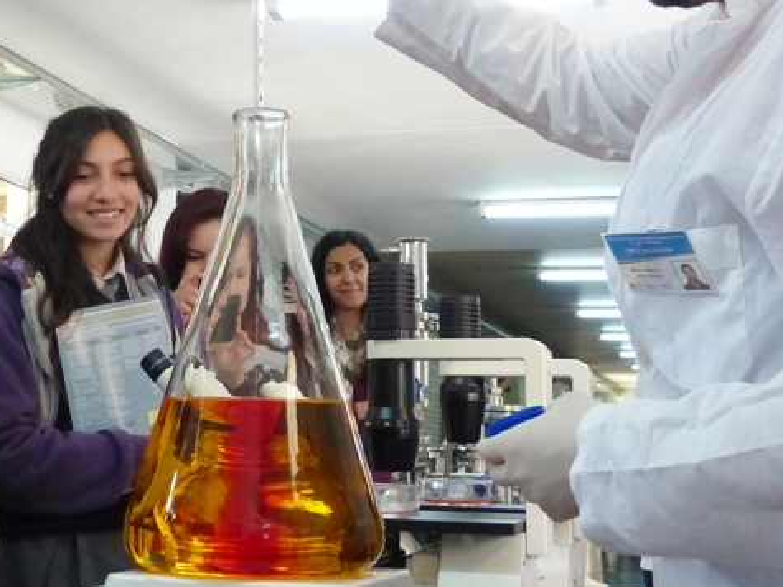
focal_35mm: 64
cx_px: 244
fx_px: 1447
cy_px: 203
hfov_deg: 30.0
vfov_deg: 22.8
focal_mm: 6.8
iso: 800
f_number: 3.2
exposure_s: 1/125
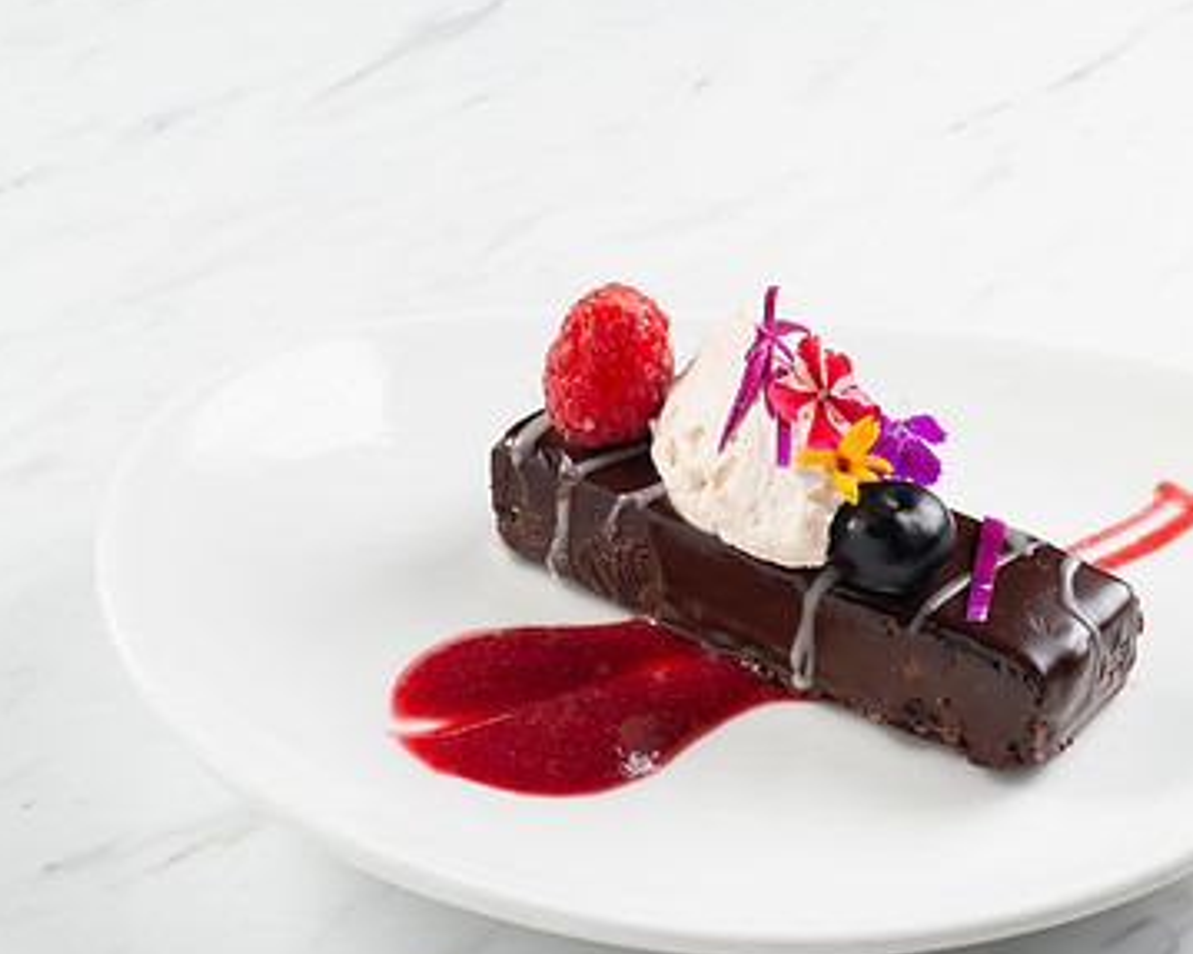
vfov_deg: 17.4
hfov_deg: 21.6
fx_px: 3106
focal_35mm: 88
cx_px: 818
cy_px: 547
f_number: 10
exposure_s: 1/200
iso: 200
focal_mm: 50
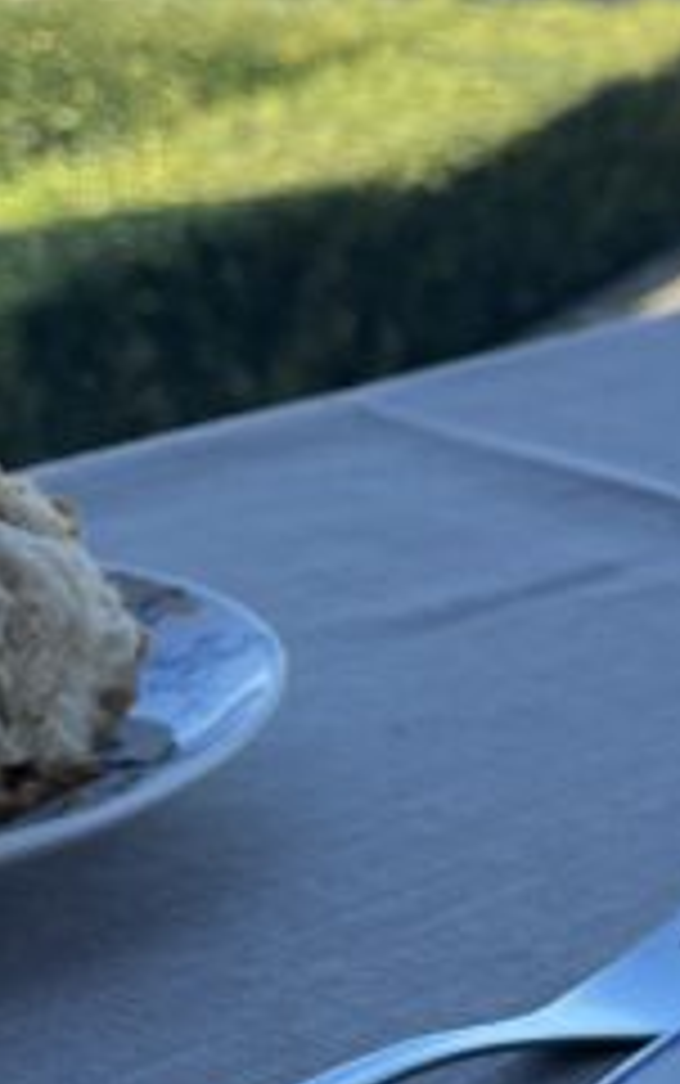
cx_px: 1720
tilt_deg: -15.2
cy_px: 351
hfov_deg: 9.7
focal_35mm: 117
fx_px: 3463
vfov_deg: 17.8
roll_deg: -1.1
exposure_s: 1/1355
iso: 50
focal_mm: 5.1
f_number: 1.6
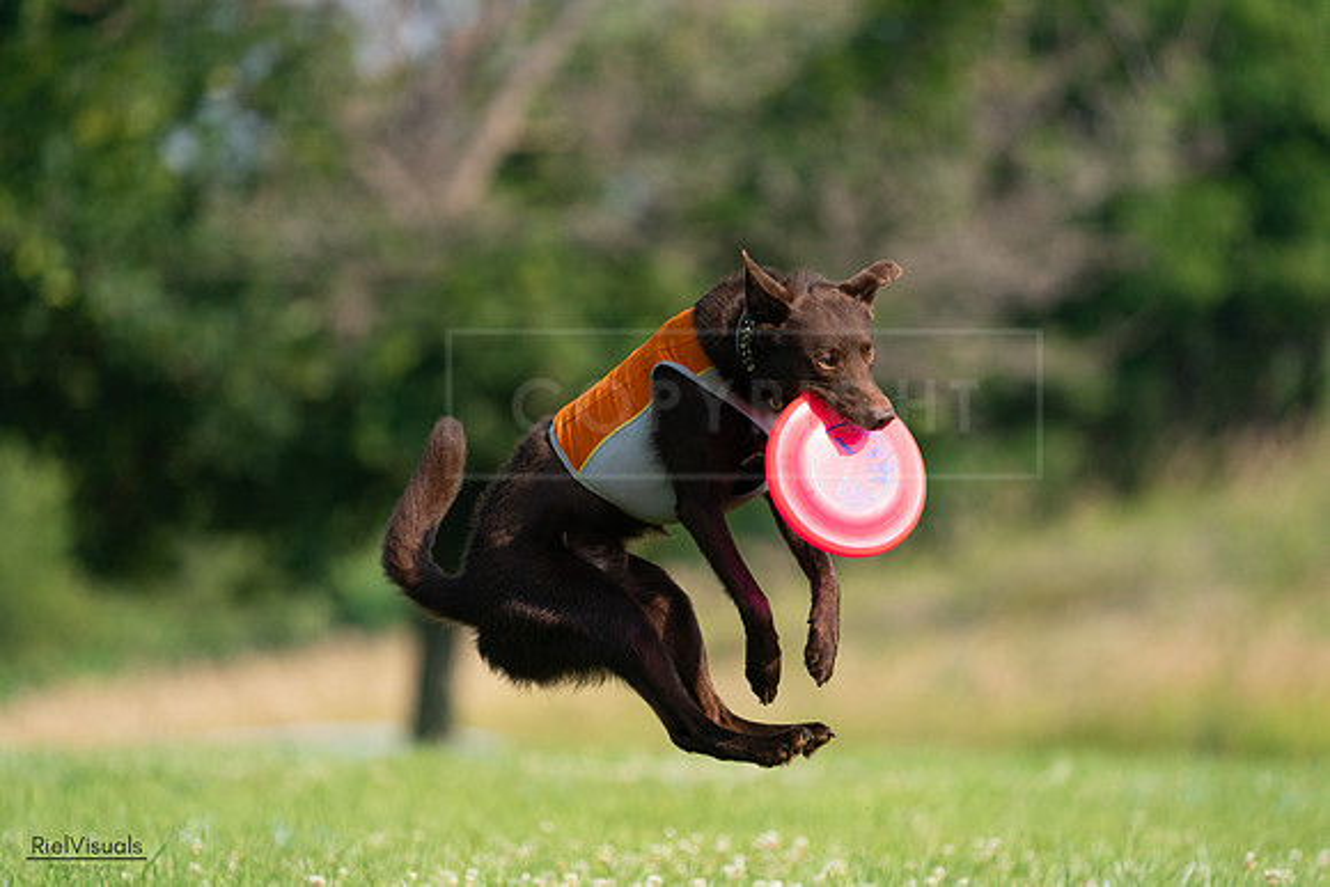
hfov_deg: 4.3
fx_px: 17774
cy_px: 444
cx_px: 665
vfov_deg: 2.9
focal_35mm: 481
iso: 1600
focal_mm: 481
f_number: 6.3
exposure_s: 1/4000
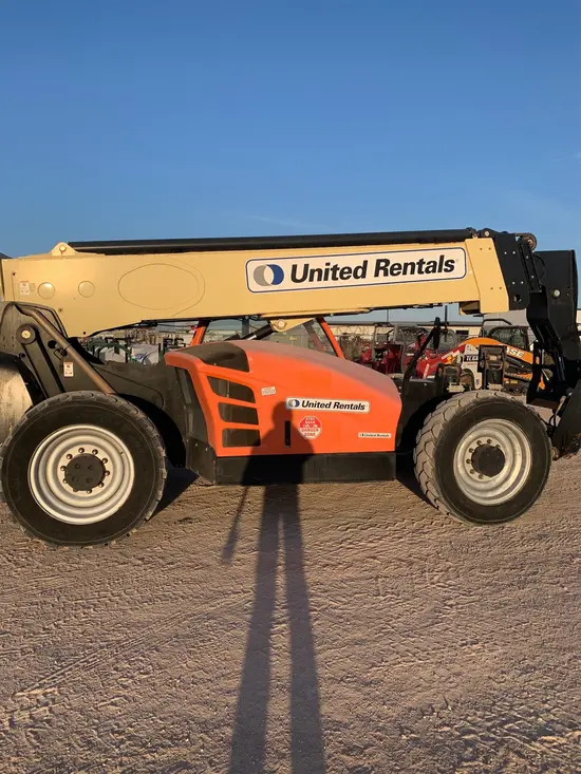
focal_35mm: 26
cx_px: 290
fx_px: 582
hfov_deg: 53.1
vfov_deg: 67.3
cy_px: 387
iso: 25
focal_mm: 4.25
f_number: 1.8
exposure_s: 1/1634
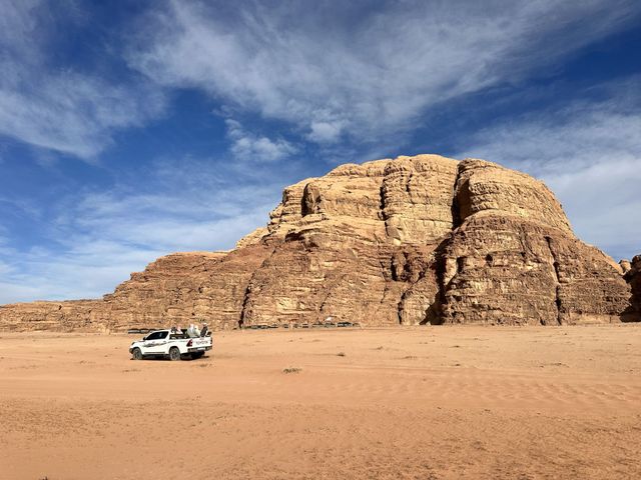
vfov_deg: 56.8
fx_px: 444
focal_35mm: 24
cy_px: 240
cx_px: 320
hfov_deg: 71.6
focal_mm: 6.86
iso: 80
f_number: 1.78
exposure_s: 1/7042
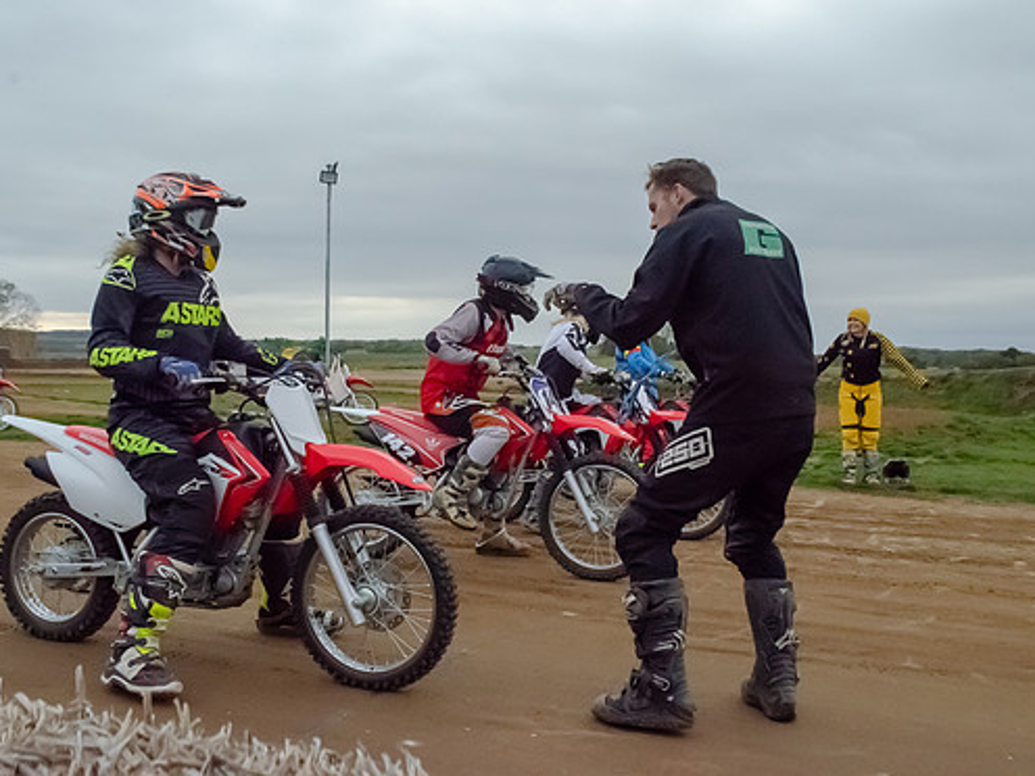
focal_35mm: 37
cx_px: 484
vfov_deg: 38.7
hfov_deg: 50.1
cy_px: 378
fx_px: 1106
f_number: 13
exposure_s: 1/1600
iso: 6400
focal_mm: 22
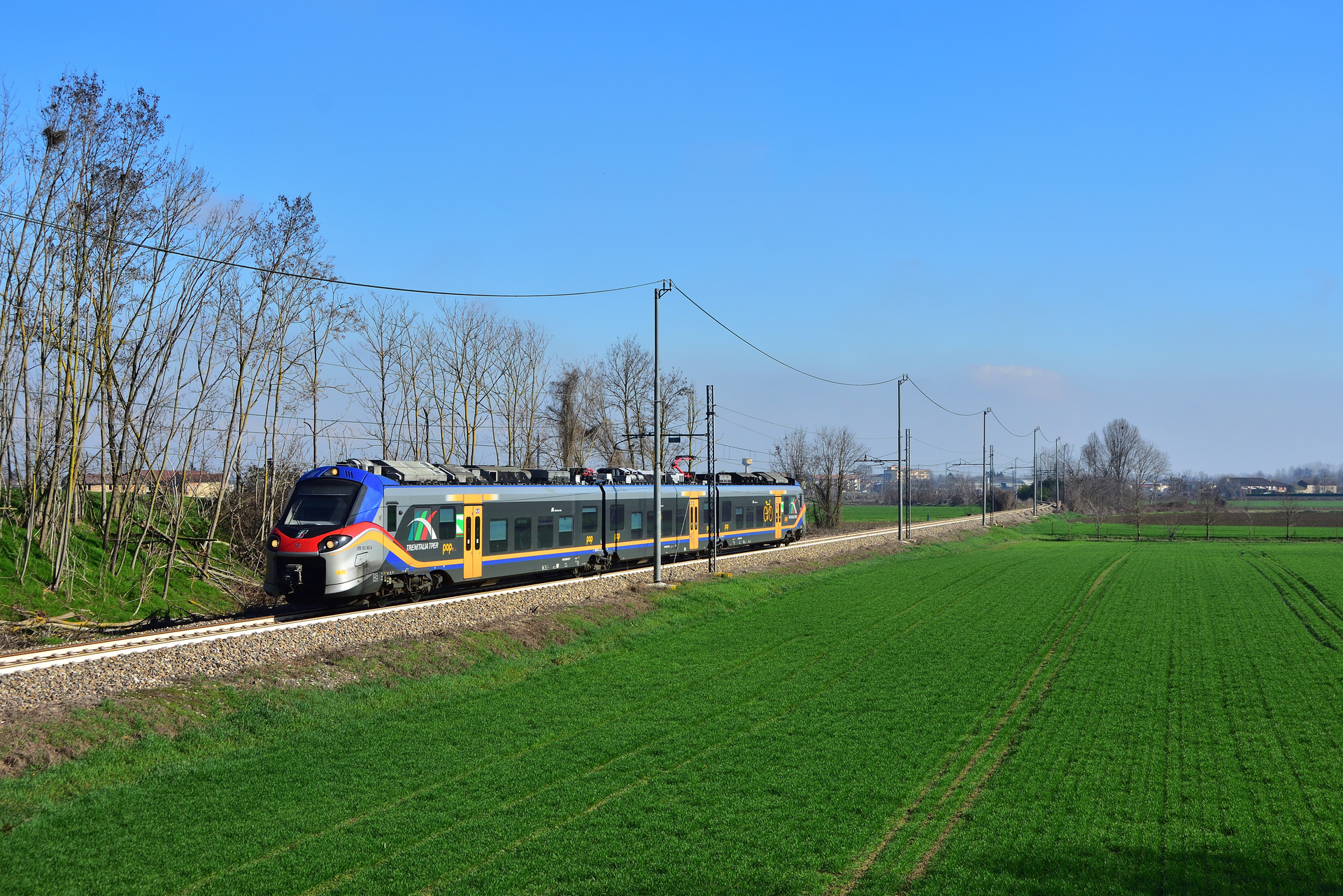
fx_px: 1791
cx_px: 672
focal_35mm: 48
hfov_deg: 41.1
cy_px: 448
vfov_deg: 28.1
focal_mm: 32
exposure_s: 1/800
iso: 200
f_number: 7.1
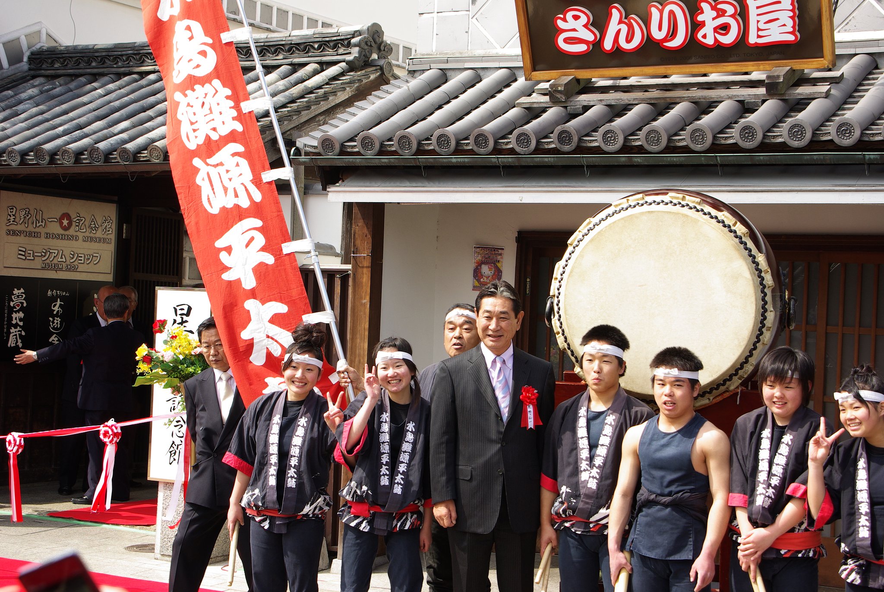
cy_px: 296
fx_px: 1659
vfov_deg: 20.2
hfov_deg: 29.8
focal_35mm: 68
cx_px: 442
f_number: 6.3
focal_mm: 45
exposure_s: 1/160
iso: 100
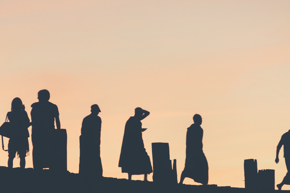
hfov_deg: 7.2
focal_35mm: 284
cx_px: 127
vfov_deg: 4.8
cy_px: 132
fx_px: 2289
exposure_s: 1/100
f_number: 2.8
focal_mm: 200
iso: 100
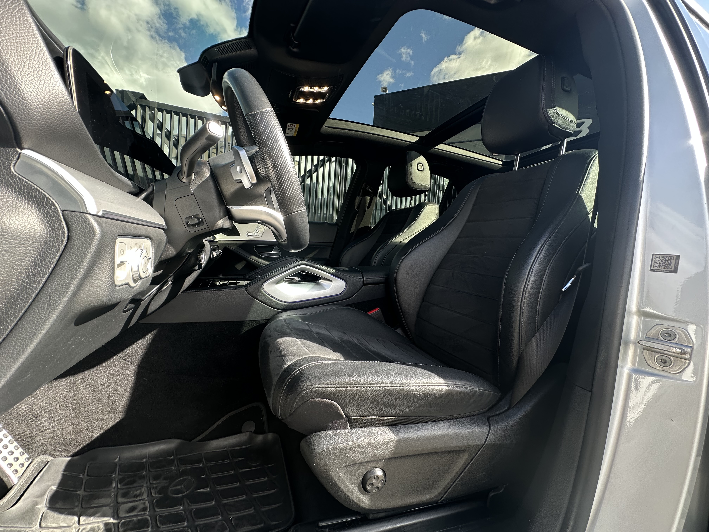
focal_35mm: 14
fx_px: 287
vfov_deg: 85.7
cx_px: 354
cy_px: 266
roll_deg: -4.6
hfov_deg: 102.1
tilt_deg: -1.8
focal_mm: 2.22
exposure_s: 1/99
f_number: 2.2
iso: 50
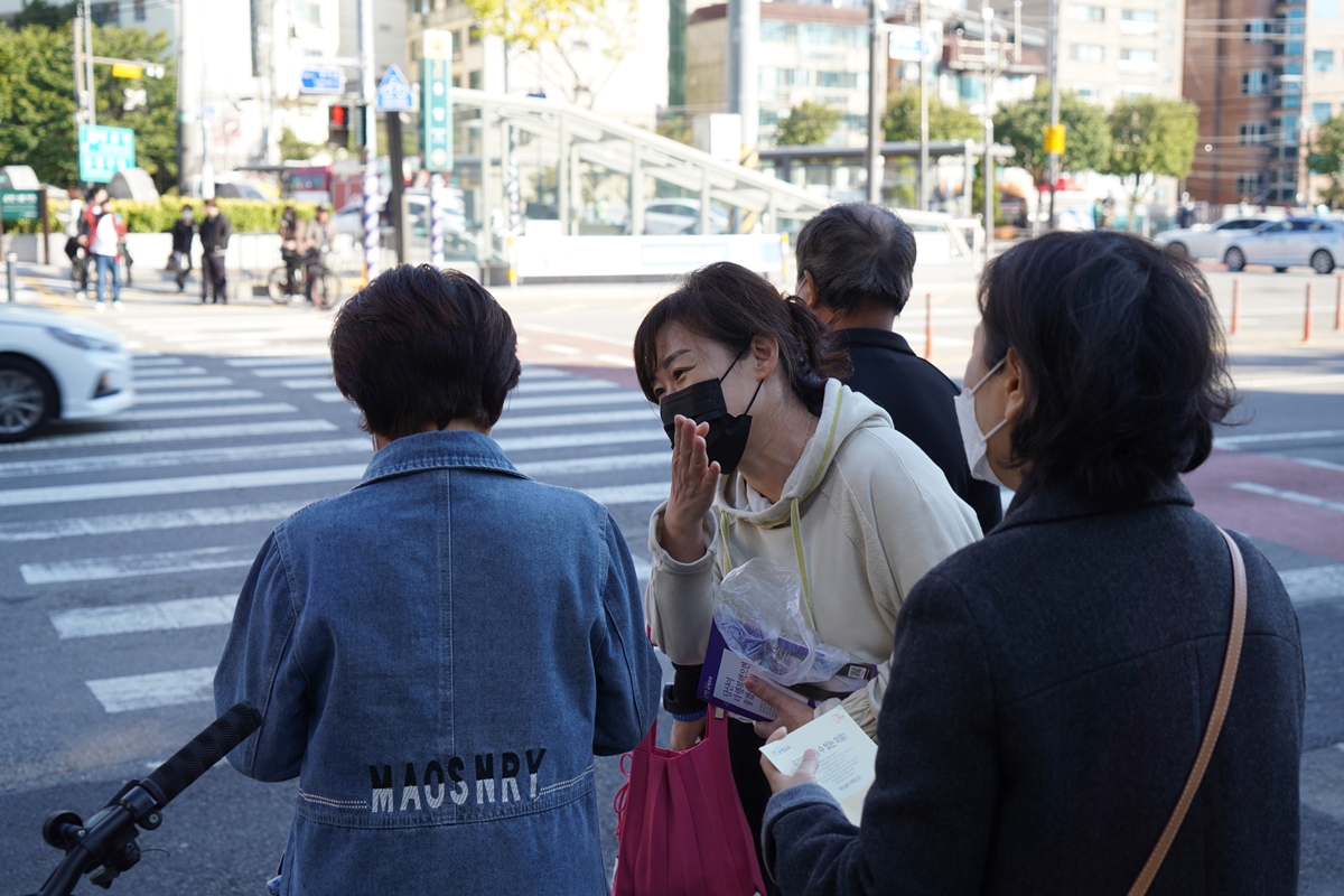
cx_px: 672
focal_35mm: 43
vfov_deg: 31.2
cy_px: 448
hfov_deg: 45.4
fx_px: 1605
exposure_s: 1/125
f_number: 4.5
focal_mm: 43
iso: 100
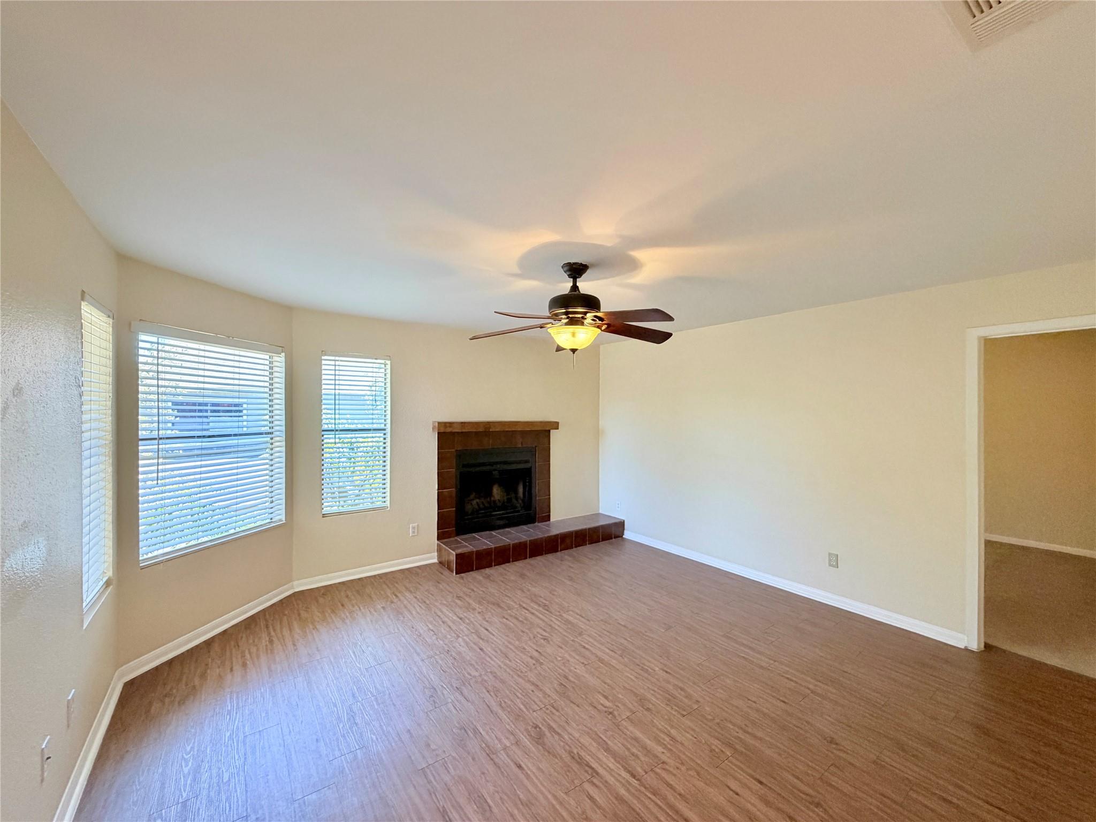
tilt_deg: -0.5
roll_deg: -0.2
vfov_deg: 85.7
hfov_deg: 102.1
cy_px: 411
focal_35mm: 14
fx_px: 443
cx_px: 548
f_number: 2.2
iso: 320
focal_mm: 2.22
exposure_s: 1/120
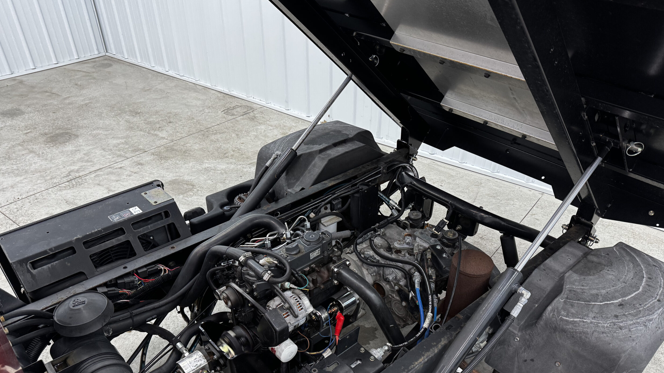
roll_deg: -1.2
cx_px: 337
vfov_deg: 42.3
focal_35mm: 27
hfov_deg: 69.9
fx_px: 475
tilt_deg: -37.8
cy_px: 249
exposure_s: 1/120
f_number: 1.78
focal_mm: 6.76
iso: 200
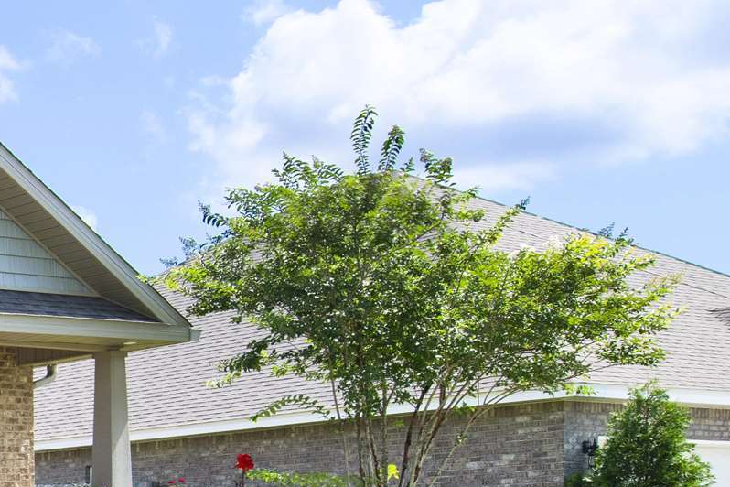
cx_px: -622
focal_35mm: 77
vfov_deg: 17.0
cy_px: 571
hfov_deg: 19.2
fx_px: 1561
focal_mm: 20
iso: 200
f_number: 11
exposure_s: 1/160
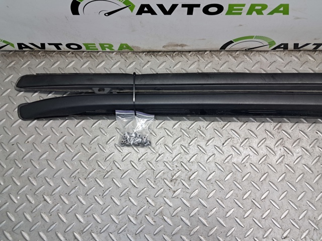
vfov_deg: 51.3
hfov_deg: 65.4
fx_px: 251
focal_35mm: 27
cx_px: 161
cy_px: 120
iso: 100
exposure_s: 1/50
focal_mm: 4
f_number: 1.8
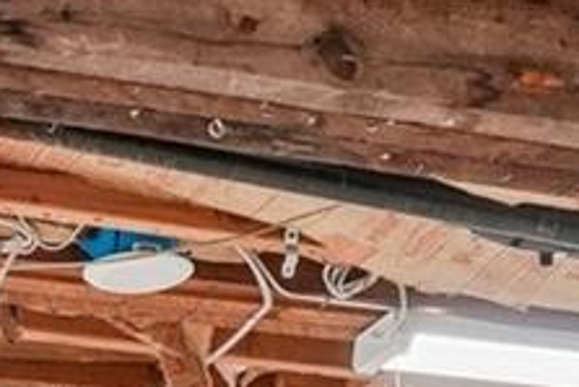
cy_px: 1042
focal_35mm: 129
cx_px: 135
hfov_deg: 15.8
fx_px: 2076
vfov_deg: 9.1
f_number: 8
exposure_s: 1/30
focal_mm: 12
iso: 400
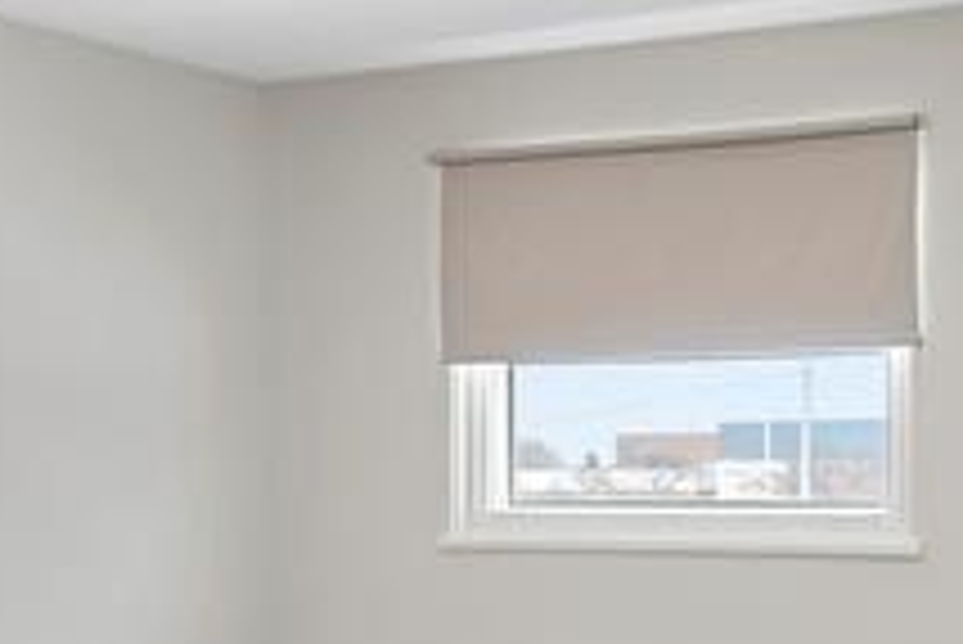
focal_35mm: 67
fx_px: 1793
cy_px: 446
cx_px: 1084
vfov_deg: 20.3
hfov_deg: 27.3
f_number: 8
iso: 500
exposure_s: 1/10
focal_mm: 14
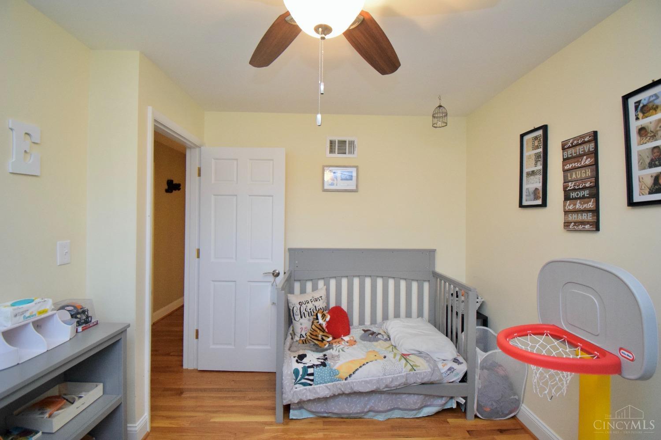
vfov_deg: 77.3
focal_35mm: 15
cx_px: 330
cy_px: 220
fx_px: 275
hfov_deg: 100.4
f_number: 4.5
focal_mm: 10
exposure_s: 1/60
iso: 2800
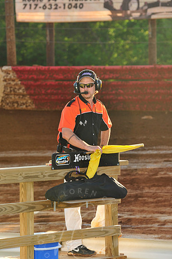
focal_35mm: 253
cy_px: 140
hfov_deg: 5.4
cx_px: 80
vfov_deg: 8.1
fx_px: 1814
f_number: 7.1
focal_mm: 200
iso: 400
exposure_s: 1/320
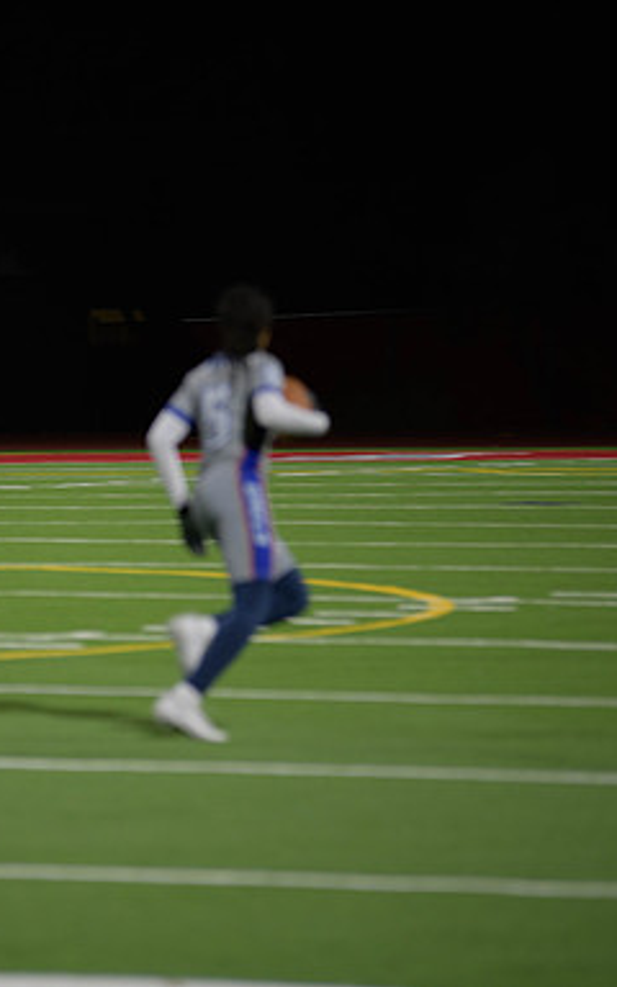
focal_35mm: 308
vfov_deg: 6.8
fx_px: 8287
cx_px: 72
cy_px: 495
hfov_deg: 4.3
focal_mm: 200
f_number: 2.8
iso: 640
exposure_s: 1/200
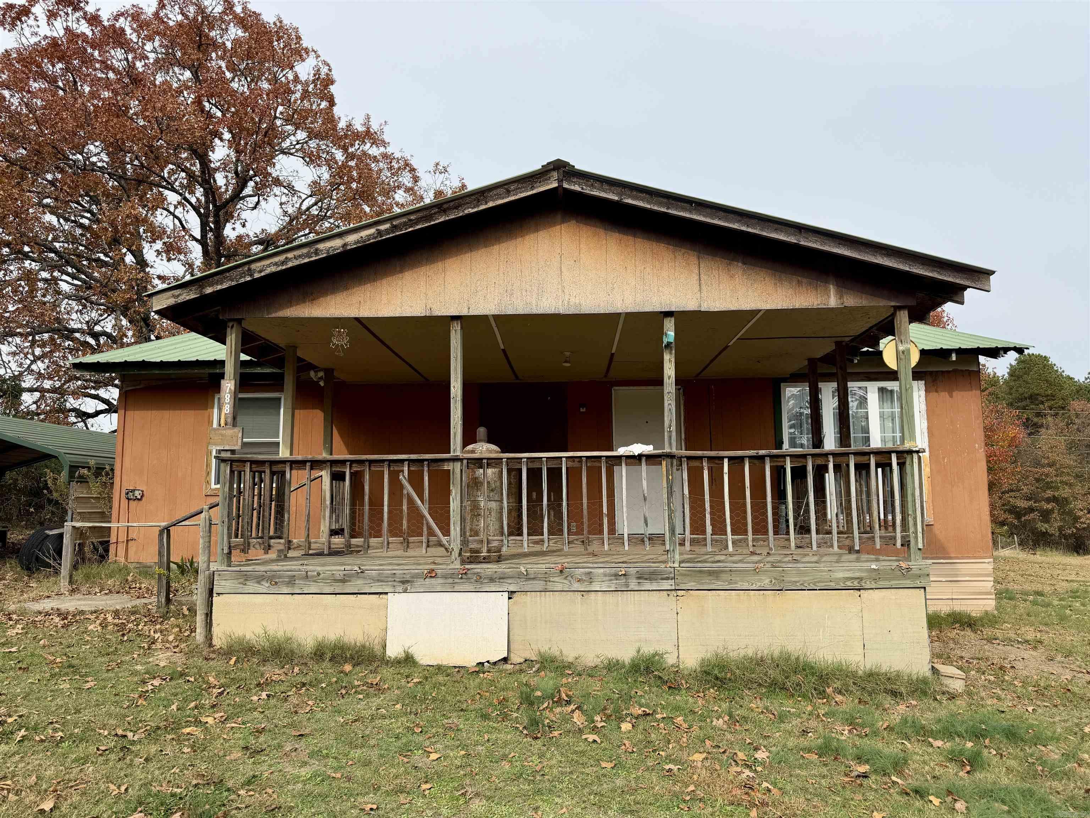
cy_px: 409
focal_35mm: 24
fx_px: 756
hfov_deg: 71.6
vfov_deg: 56.8
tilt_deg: +7.9
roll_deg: +1.0
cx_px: 545
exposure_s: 1/3021
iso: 80
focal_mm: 6.76
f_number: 1.78
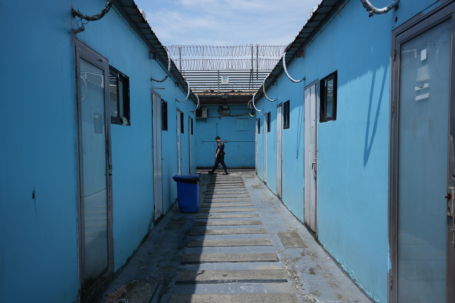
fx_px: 366
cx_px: 228
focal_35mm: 29
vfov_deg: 44.9
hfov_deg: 63.7
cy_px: 152
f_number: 4.5
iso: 160
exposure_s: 1/1600
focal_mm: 29
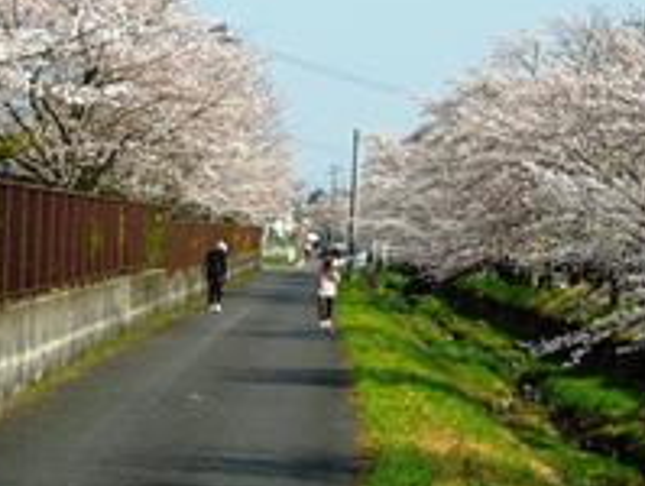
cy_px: 3
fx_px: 2557
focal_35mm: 137
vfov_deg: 10.8
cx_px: 68
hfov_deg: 14.2
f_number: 4.3
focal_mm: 11
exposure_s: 1/640
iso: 100
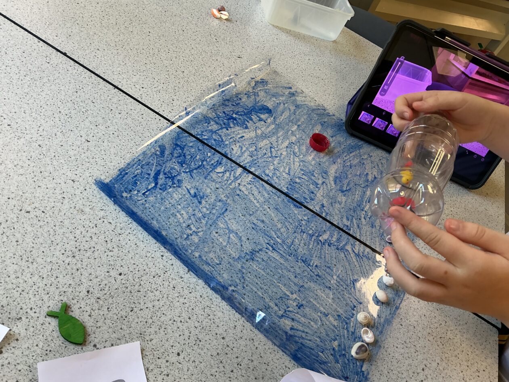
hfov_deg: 61.7
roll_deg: -27.7
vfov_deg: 48.2
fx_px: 426
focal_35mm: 29
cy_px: 191
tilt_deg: -43.2
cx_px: 254
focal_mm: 3
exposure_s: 1/60
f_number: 1.8
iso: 64
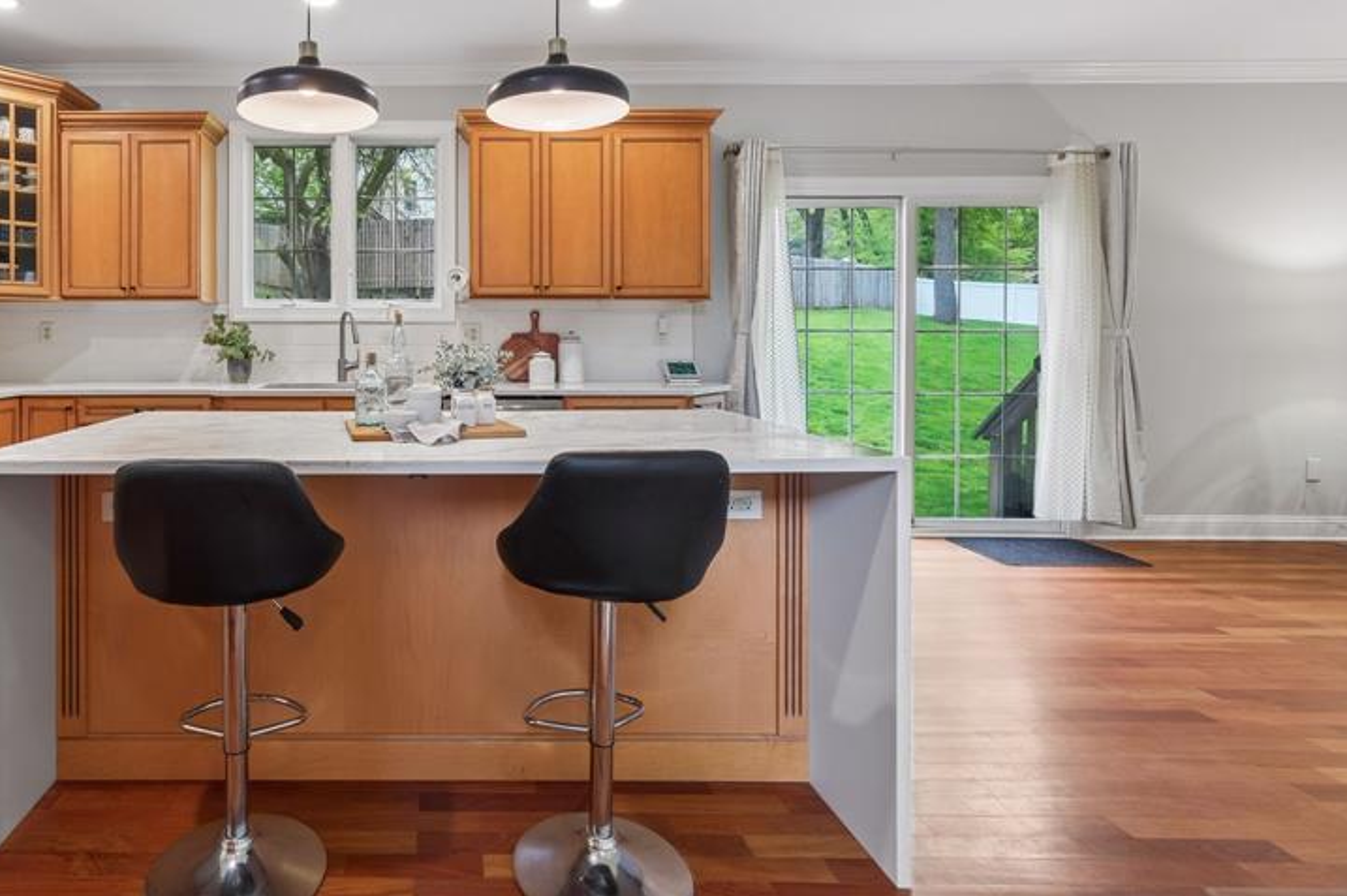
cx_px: 434
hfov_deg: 80.8
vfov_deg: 61.1
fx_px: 748
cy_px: 338
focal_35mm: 20
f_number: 8
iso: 160
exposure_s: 1/3.33
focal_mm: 9.1
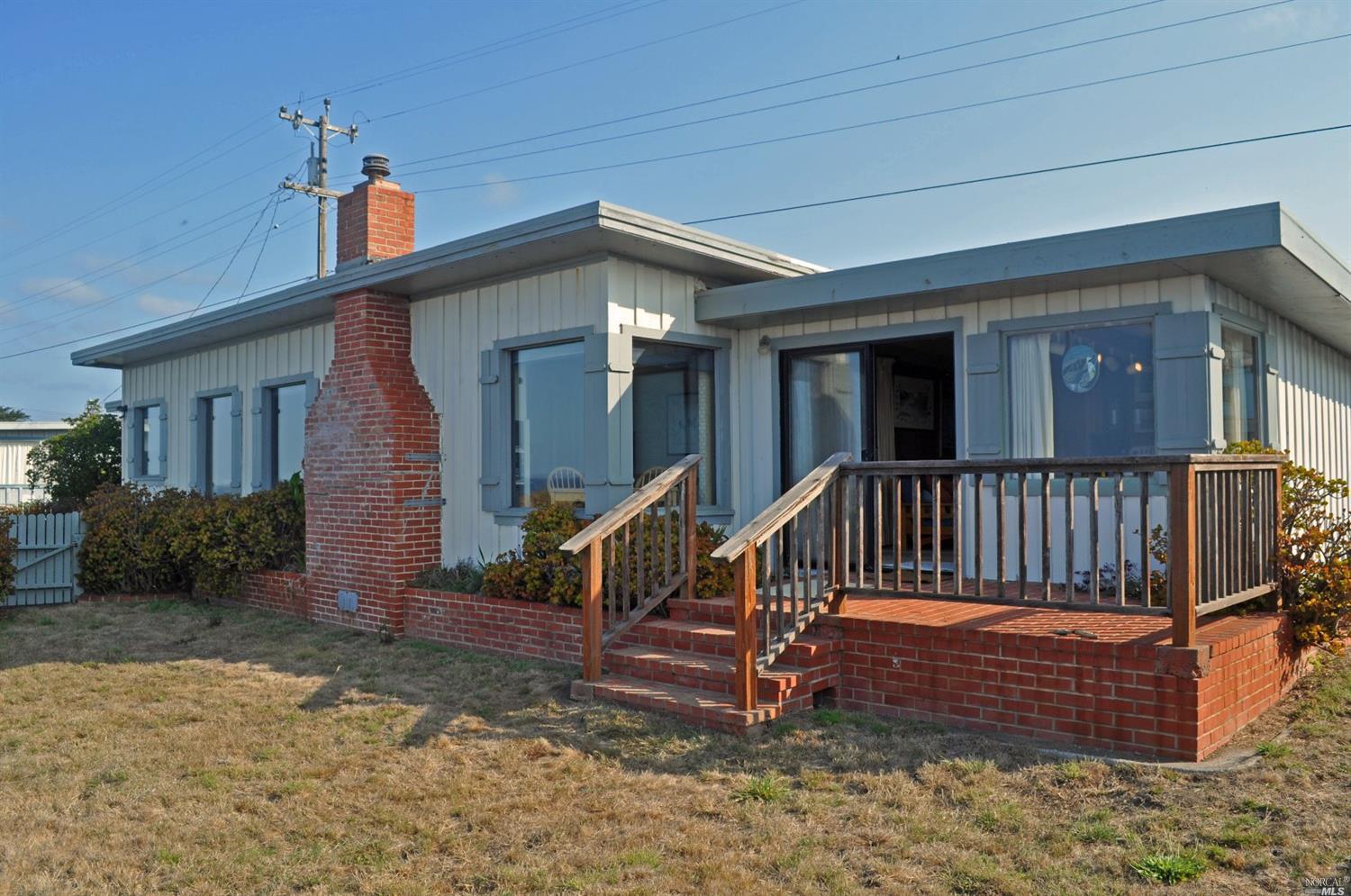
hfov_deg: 67.5
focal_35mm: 27
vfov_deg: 47.8
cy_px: 448
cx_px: 676
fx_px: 1012
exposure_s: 1/250
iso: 200
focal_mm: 18
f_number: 8
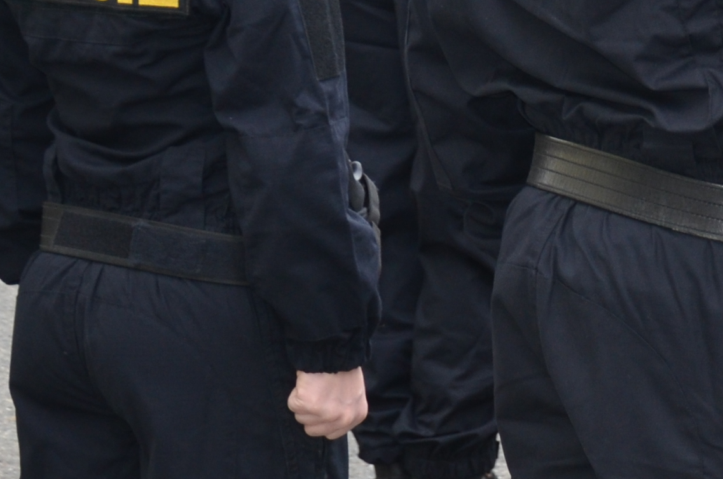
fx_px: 5211
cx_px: 1222
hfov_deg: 7.7
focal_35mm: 260
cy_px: -328
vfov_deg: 5.2
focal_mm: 40
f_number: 4.5
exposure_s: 1/200
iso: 200
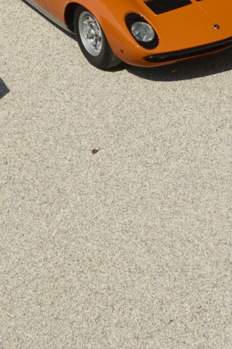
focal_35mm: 177
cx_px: 80
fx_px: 1711
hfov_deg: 7.8
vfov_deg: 11.5
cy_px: -27
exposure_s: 1/640
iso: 320
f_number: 8
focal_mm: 39
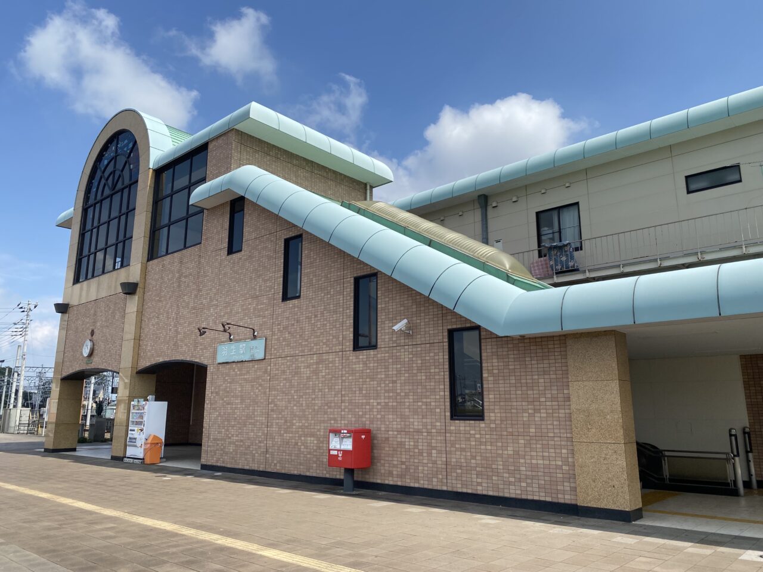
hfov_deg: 67.3
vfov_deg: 53.1
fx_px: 573
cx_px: 382
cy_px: 286
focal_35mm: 26
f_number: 1.8
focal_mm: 4.25
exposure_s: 1/3401
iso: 32
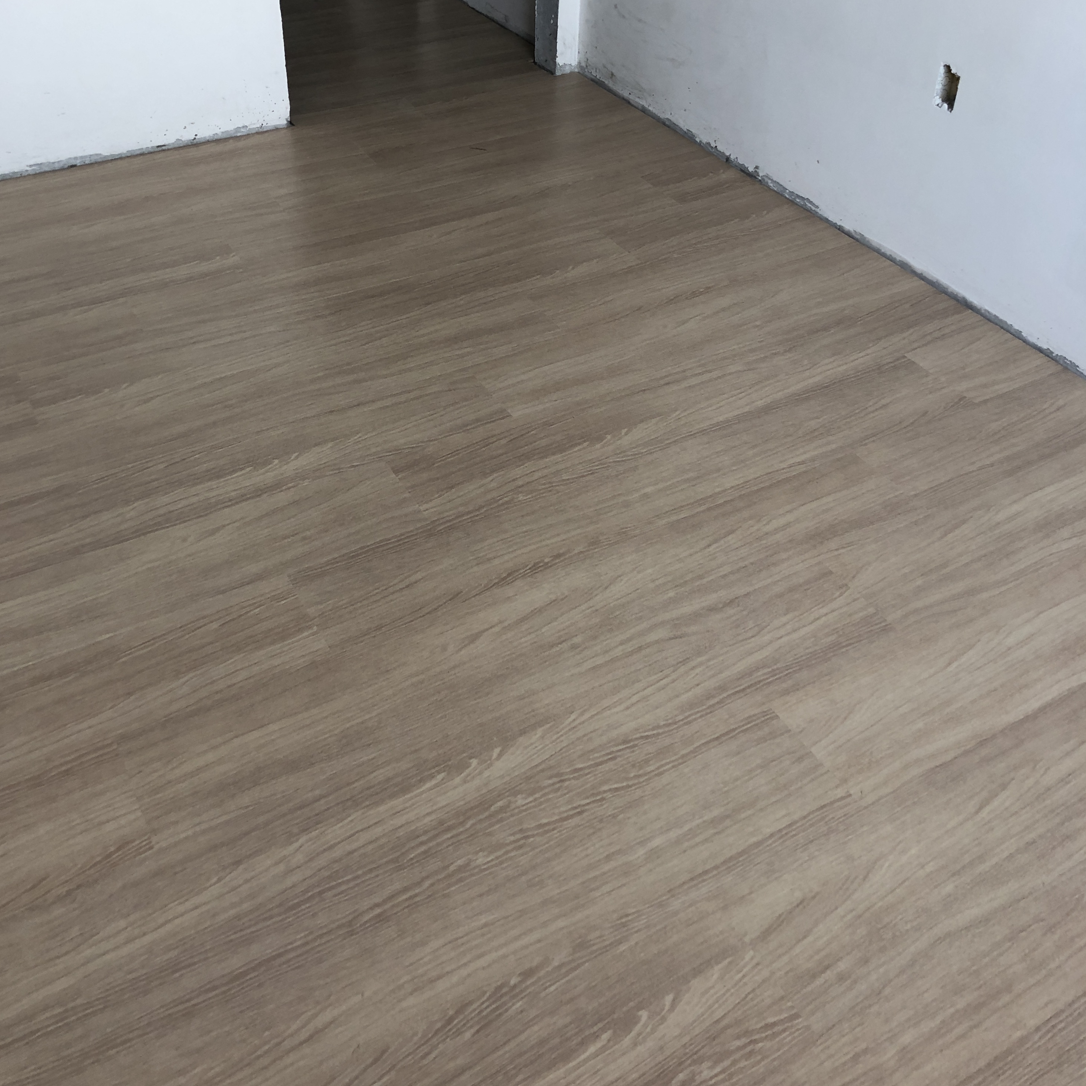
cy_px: 371
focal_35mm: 34
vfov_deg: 47.7
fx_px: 1207
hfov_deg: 48.5
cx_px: 542
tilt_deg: -31.6
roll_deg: -4.0
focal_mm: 4
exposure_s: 1/30
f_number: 1.8
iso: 20
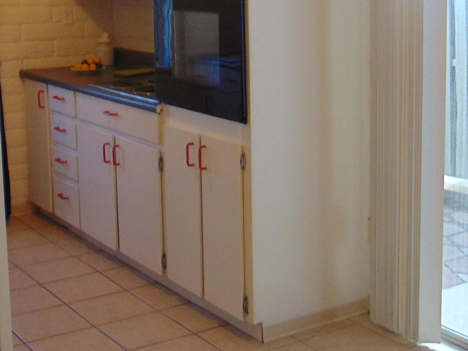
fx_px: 865
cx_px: 234
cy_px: 87
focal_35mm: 64
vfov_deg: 22.7
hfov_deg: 30.3
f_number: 3
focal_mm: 4.5
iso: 100
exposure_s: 1/30
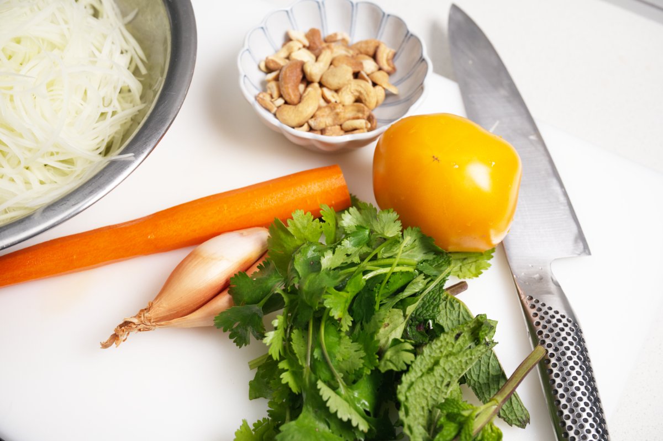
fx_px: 810
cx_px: 332
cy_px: 220
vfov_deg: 30.5
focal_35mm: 44
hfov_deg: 44.5
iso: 1000
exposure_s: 1/1000
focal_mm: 44
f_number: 7.1
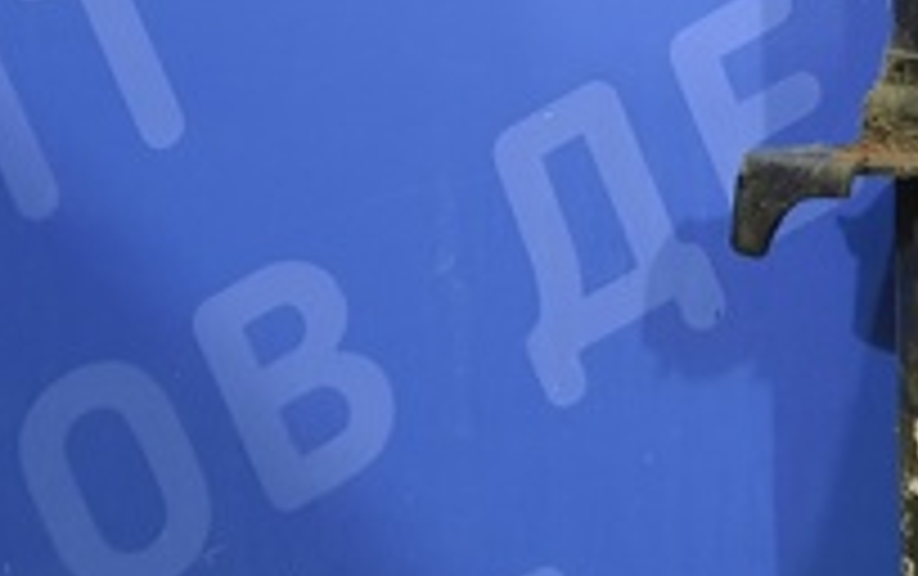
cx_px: 958
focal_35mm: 83
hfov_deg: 23.6
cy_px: 18
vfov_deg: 15.5
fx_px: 2079
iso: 640
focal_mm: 4.6
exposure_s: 1/20
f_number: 2
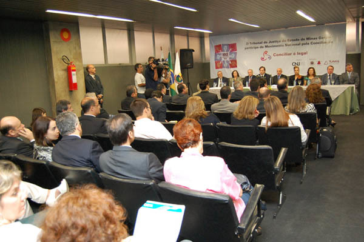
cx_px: 182
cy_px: 121
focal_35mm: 30
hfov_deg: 62.0
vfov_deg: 43.5
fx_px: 303
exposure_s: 1/40
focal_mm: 20
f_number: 3.8
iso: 1600
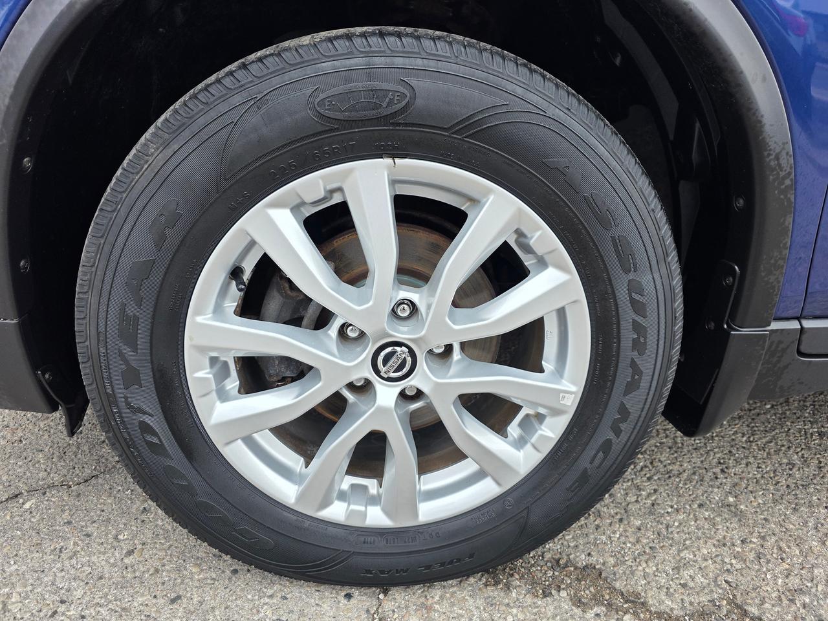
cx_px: 414
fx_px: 550
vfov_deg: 58.9
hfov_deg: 73.9
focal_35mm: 23
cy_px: 310
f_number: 1.7
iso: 40
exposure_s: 1/180
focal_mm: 6.3
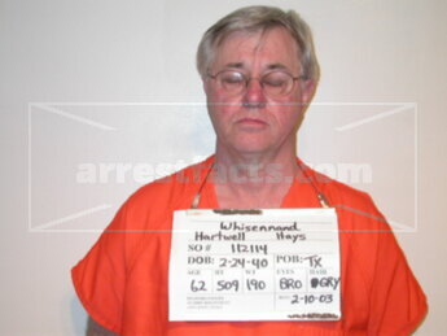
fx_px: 788
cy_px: 168
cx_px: 224
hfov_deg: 31.7
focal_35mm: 61
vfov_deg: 24.0
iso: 100
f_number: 3.1
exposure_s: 1/60.3
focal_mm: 12.7
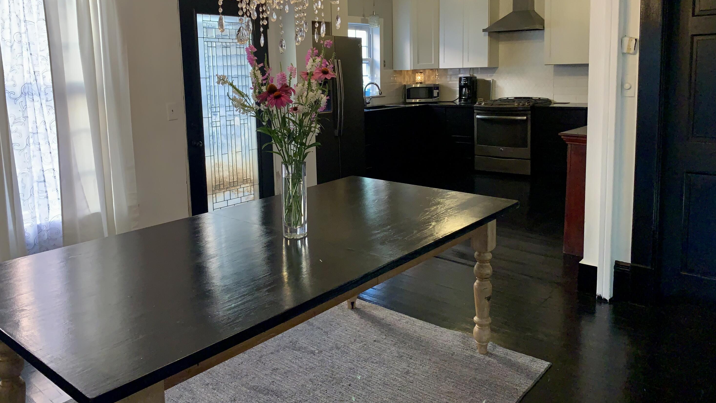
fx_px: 551
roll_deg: +2.1
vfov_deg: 39.8
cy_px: 144
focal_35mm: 29
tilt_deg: -7.0
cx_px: 351
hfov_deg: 66.1
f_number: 1.8
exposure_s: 1/60
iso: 200
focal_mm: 4.25
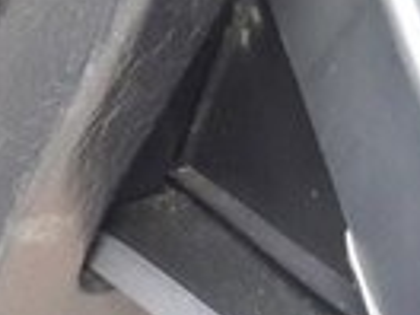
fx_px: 1699
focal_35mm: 140
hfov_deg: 11.8
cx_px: 958
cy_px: -275
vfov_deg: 10.0
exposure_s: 1/33
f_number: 1.9
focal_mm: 3.7
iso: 160
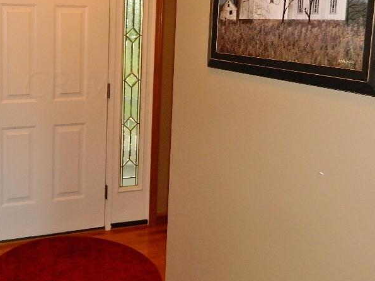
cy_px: 84
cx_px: 88
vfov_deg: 33.2
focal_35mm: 43
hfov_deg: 42.3
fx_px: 466
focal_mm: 4.5
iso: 200
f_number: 3.1
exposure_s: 1/30
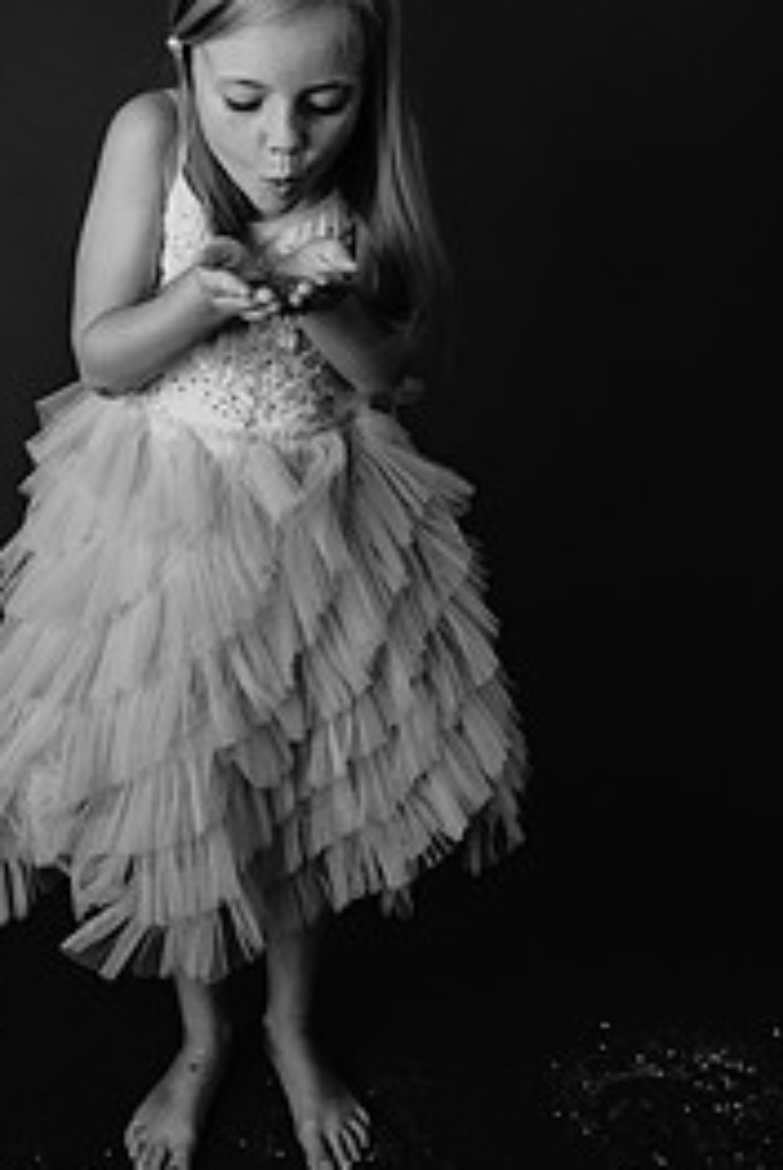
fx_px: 1334
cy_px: 307
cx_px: 280
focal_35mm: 41
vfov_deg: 45.9
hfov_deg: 32.5
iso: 100
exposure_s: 1/160
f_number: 2.8
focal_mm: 24
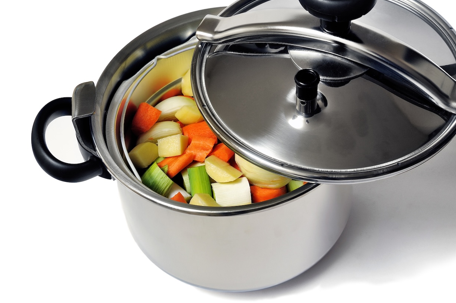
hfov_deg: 30.0
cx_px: 263
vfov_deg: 20.3
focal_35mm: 67
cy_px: 125
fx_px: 848
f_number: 11
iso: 200
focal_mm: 55
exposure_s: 1/100
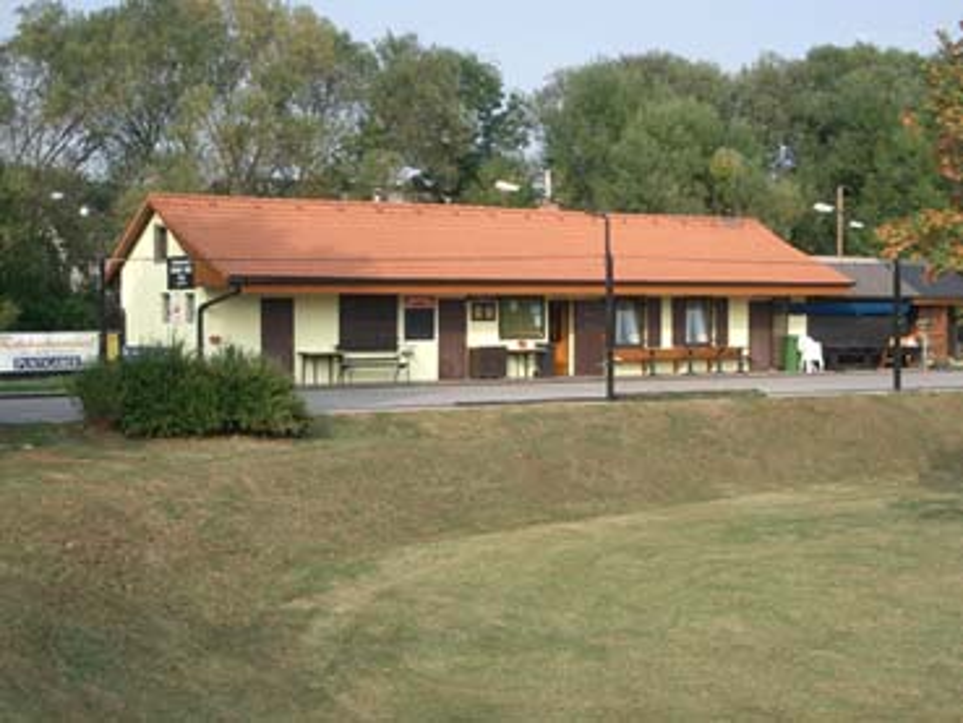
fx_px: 1725
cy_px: 362
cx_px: 482
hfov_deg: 31.2
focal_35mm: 62
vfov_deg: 23.7
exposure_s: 1/320
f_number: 3.5
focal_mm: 10.2
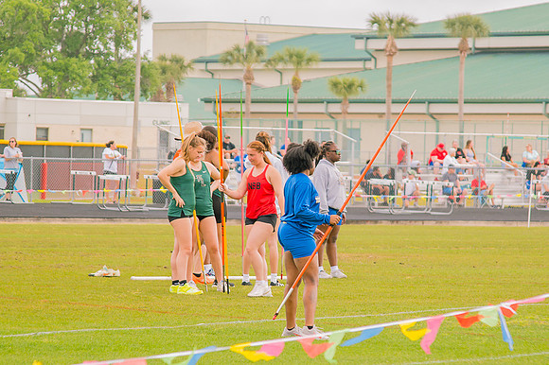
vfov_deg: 5.4
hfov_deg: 8.1
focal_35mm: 255
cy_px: 193
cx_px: 311
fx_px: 3882
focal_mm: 120
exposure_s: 1/200
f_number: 4
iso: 200
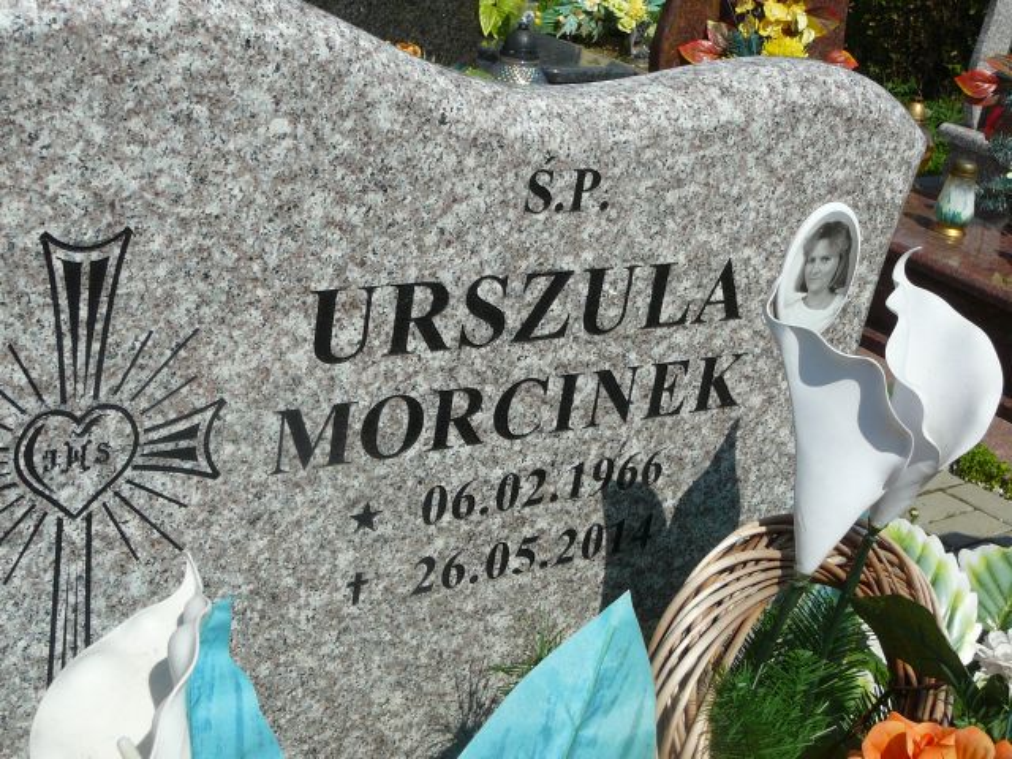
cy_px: 380
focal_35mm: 52
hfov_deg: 36.8
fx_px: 1520
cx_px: 506
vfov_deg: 28.0
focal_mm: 7.8
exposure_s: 1/640
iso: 80
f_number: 5.6
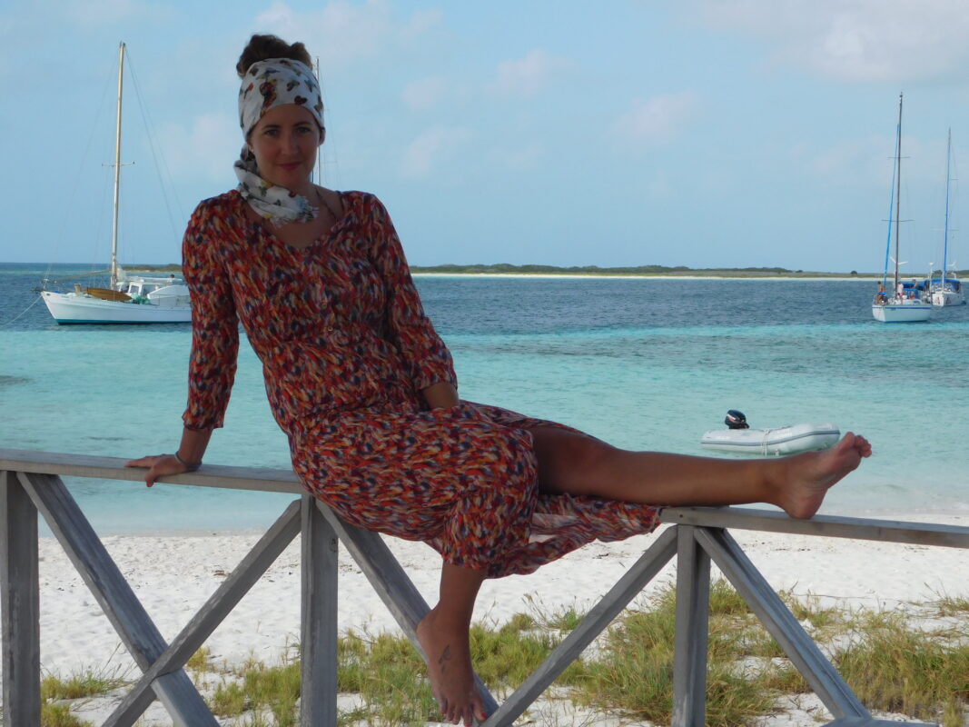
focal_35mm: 66
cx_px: 484
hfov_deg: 29.4
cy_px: 364
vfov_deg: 22.2
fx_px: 1847
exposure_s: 1/1000
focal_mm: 11.7
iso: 125
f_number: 4.2
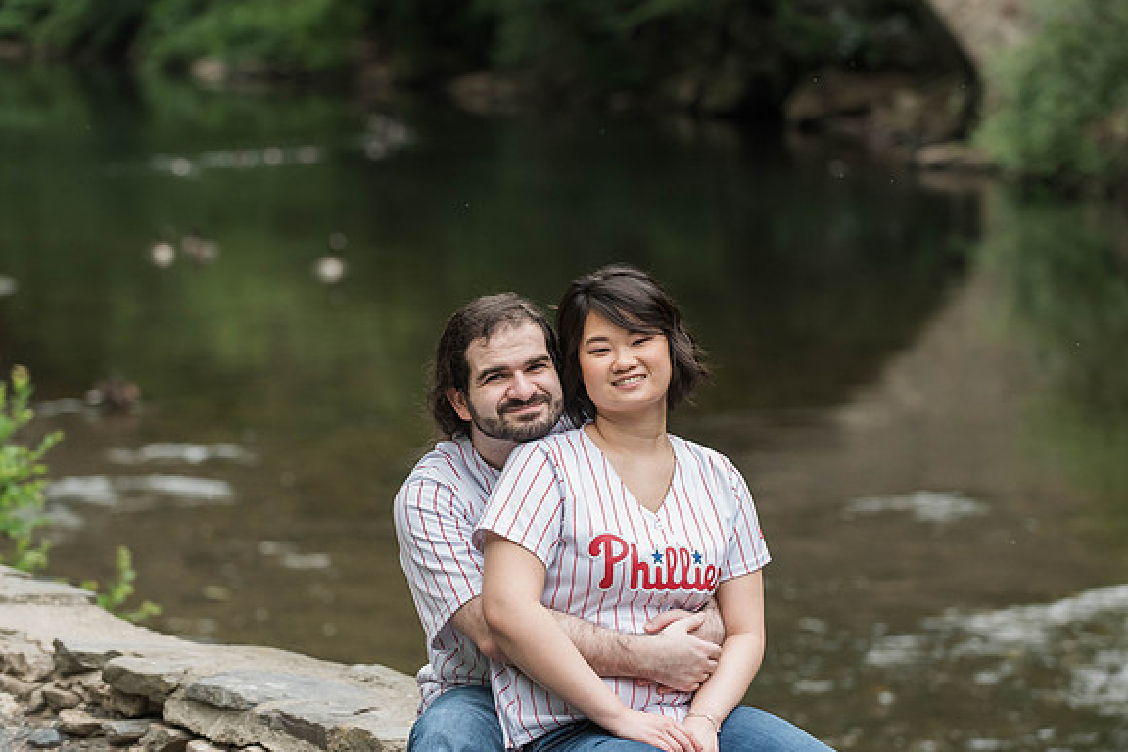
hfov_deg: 15.6
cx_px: 567
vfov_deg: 10.5
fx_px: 4104
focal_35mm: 131
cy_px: 367
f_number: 4
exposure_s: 1/640
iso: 1600
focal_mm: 125
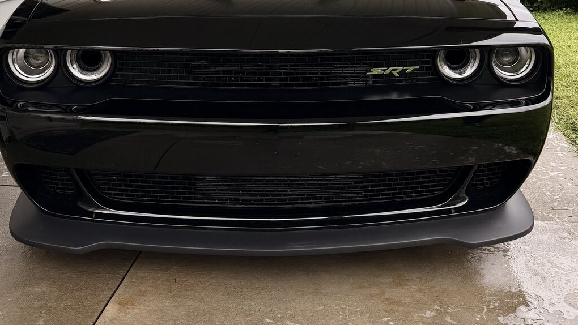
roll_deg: +0.3
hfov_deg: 49.4
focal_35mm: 41
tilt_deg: -8.2
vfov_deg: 27.4
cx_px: 271
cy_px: 0
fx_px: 628
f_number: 1.78
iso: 100
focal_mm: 6.76
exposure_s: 1/421
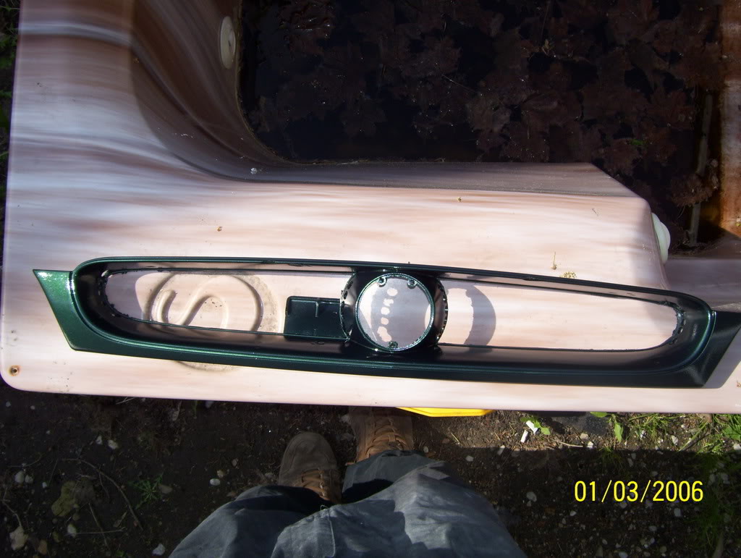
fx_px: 772
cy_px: 279
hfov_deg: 51.3
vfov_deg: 39.7
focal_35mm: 36
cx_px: 370
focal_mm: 6
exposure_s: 1/320
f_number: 4.8
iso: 80
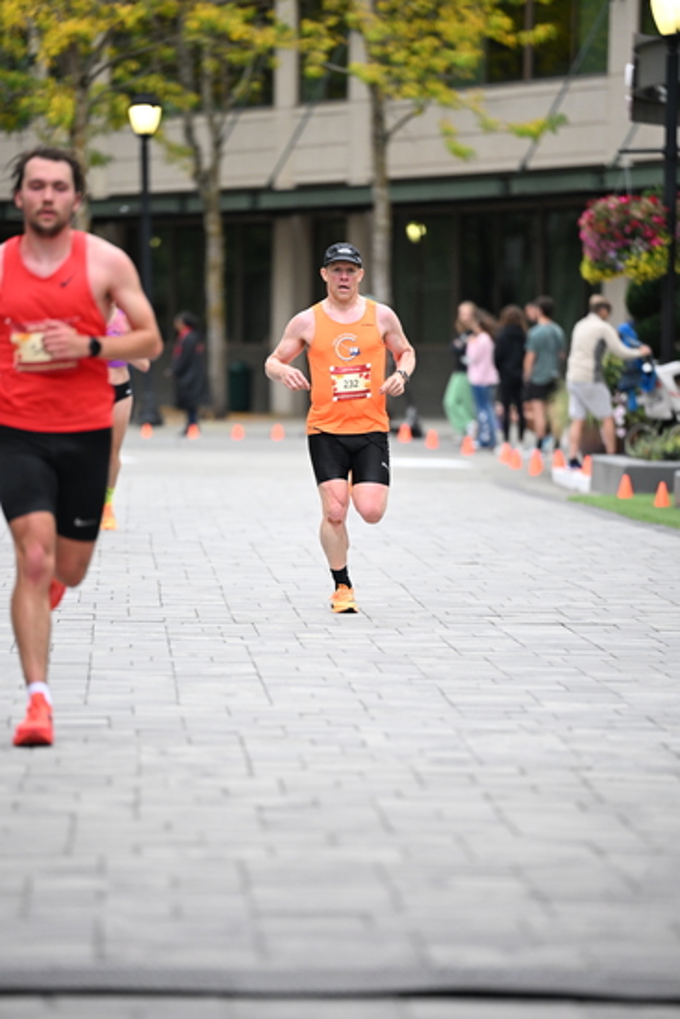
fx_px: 5521
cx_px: 340
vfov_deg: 10.5
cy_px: 510
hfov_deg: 7.0
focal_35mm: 195
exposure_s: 1/1000
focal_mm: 195
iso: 1600
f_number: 2.8
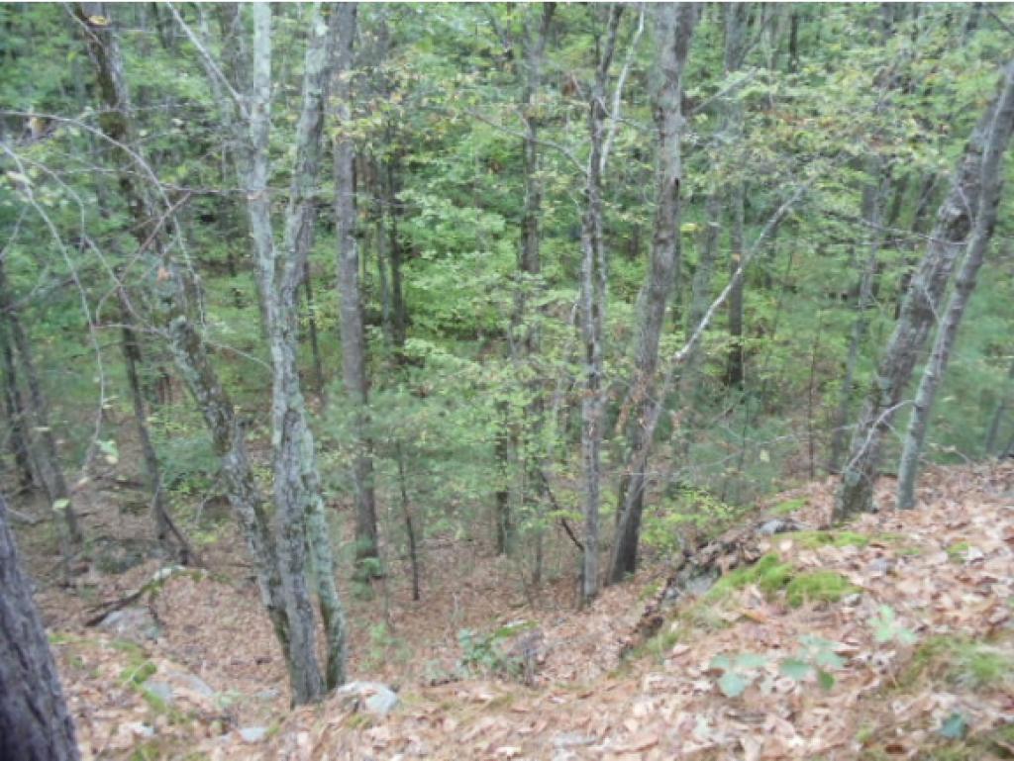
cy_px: 380
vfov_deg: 32.9
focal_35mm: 44
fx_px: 1289
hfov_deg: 42.9
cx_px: 507
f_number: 3.5
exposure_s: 1/80
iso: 400
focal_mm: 6
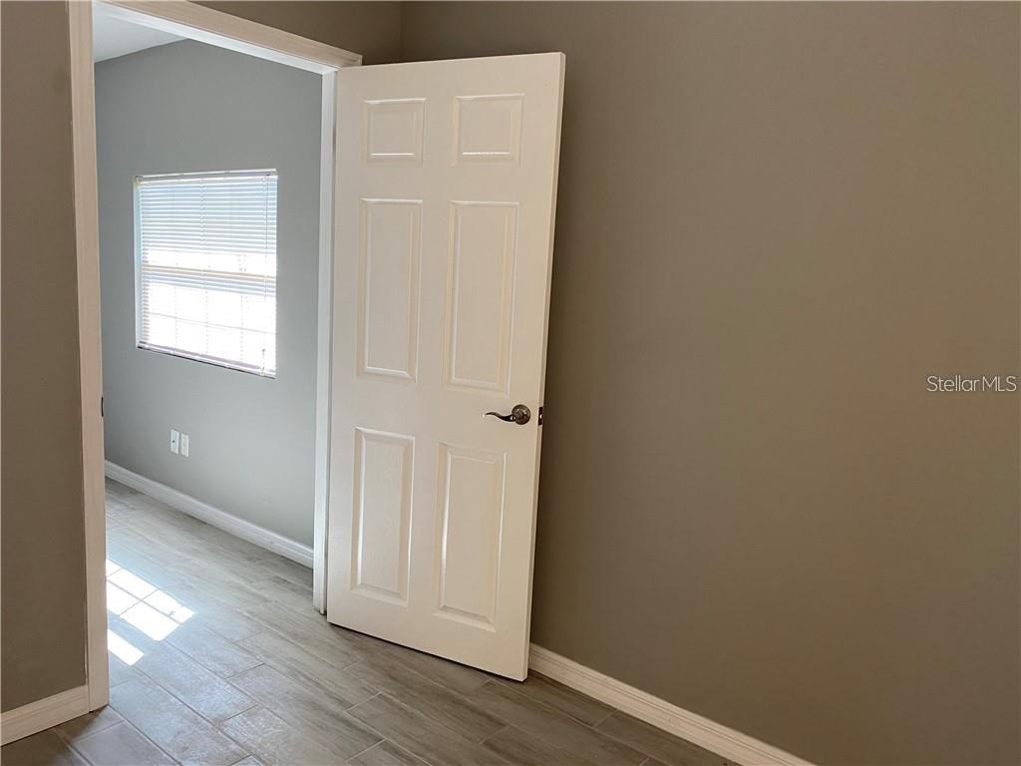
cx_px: 510
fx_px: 767
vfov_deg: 53.1
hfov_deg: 67.3
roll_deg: -3.1
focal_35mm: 26
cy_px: 383
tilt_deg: -8.4
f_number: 1.8
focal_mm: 4.25
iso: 125
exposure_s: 1/70
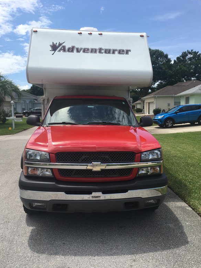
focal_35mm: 30
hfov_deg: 46.8
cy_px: 137
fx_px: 232
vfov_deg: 60.0
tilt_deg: -8.1
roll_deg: -0.7
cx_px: 103
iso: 25
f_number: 2.2
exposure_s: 1/1709
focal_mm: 4.15
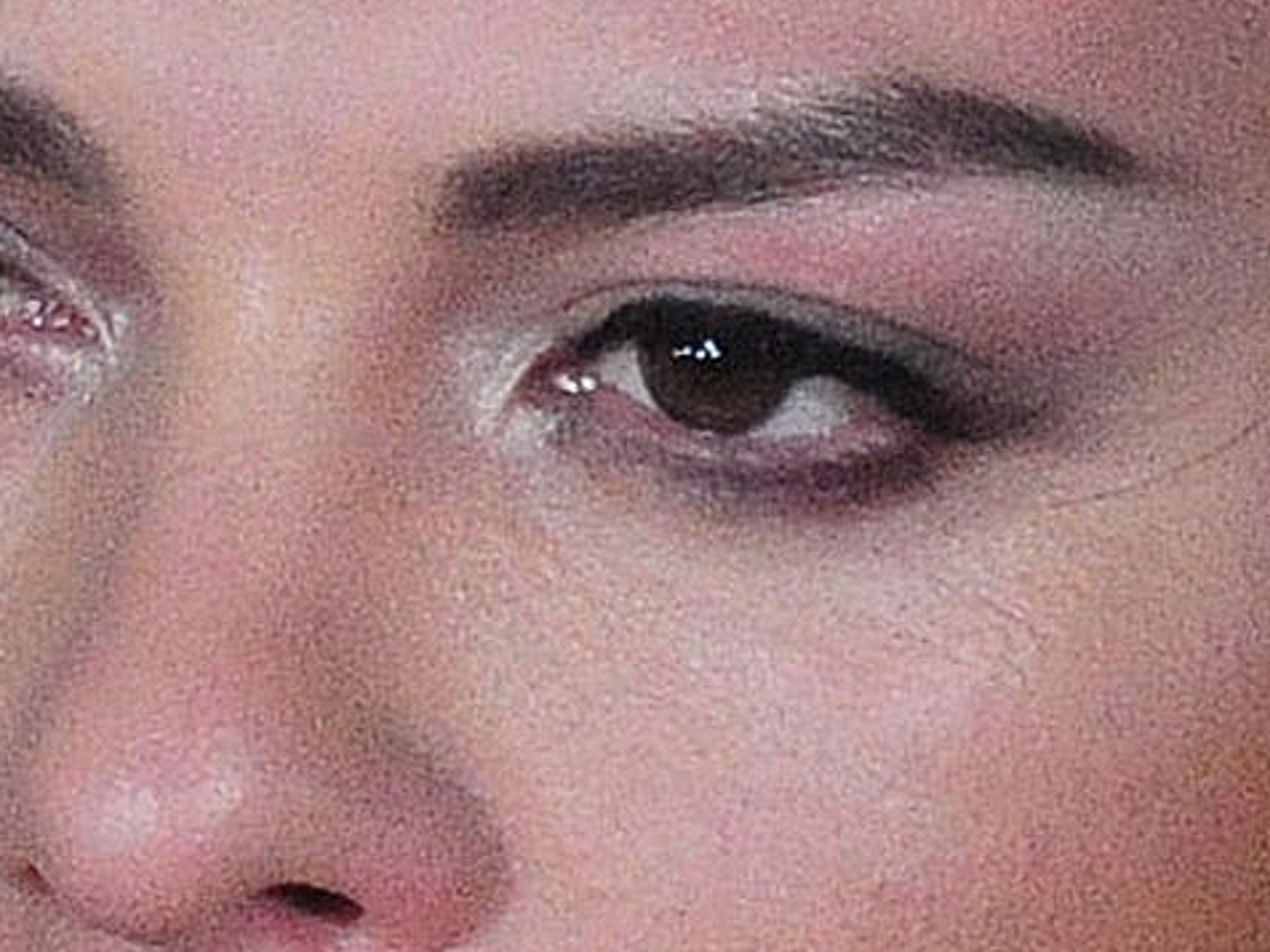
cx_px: 8
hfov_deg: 0.8
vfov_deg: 0.6
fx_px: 95279
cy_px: 1304
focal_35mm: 2597
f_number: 4
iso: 1600
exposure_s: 1/80
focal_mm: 200
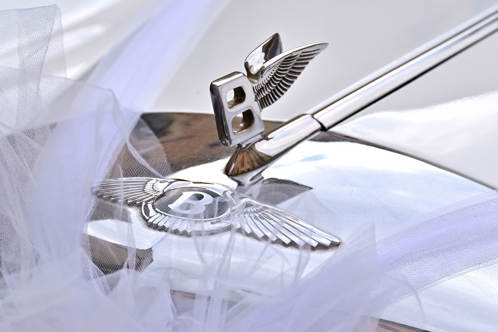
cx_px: 249
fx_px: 1556
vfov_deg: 12.2
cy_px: 166
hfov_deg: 18.2
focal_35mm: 112
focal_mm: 75
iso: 1250
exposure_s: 1/4000
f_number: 9
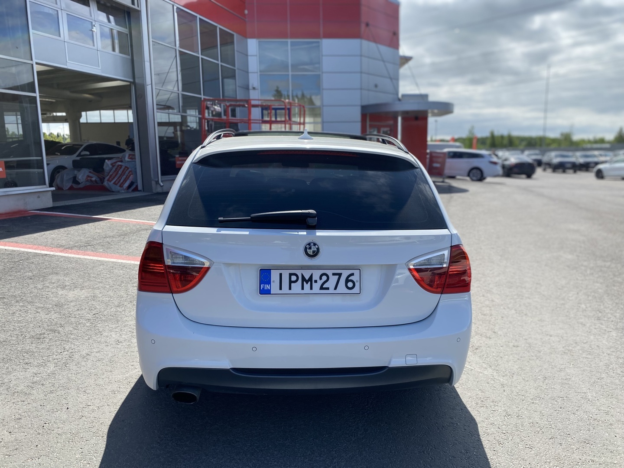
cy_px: 234
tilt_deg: -9.0
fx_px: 469
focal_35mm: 26
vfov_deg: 53.1
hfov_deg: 67.3
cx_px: 312
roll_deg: +2.5
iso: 32
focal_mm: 4.25
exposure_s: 1/1727
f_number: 1.8
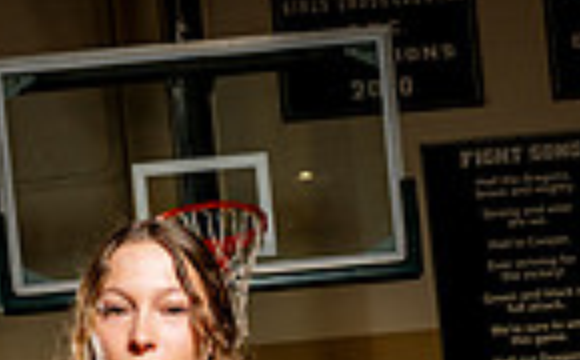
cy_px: 844
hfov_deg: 22.6
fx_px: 1451
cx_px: 252
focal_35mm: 92
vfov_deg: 11.7
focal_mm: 29
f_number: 5.6
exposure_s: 1/250
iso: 160
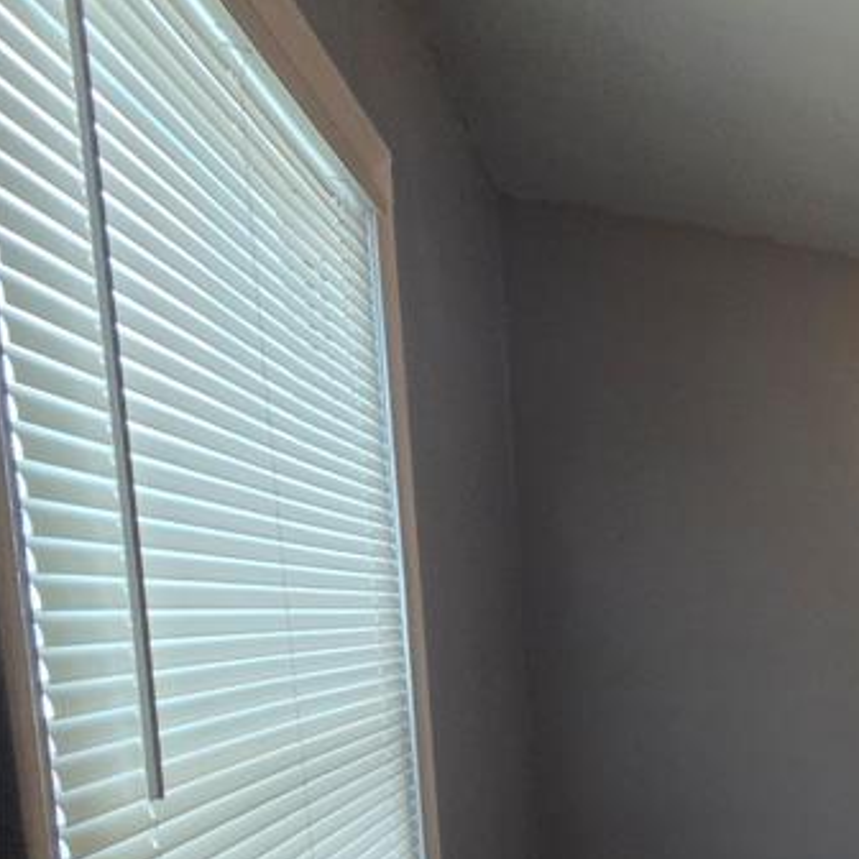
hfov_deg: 28.8
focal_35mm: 35
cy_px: 772
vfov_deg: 43.2
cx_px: 1299
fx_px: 983
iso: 320
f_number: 2.2
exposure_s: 1/60
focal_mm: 2.2
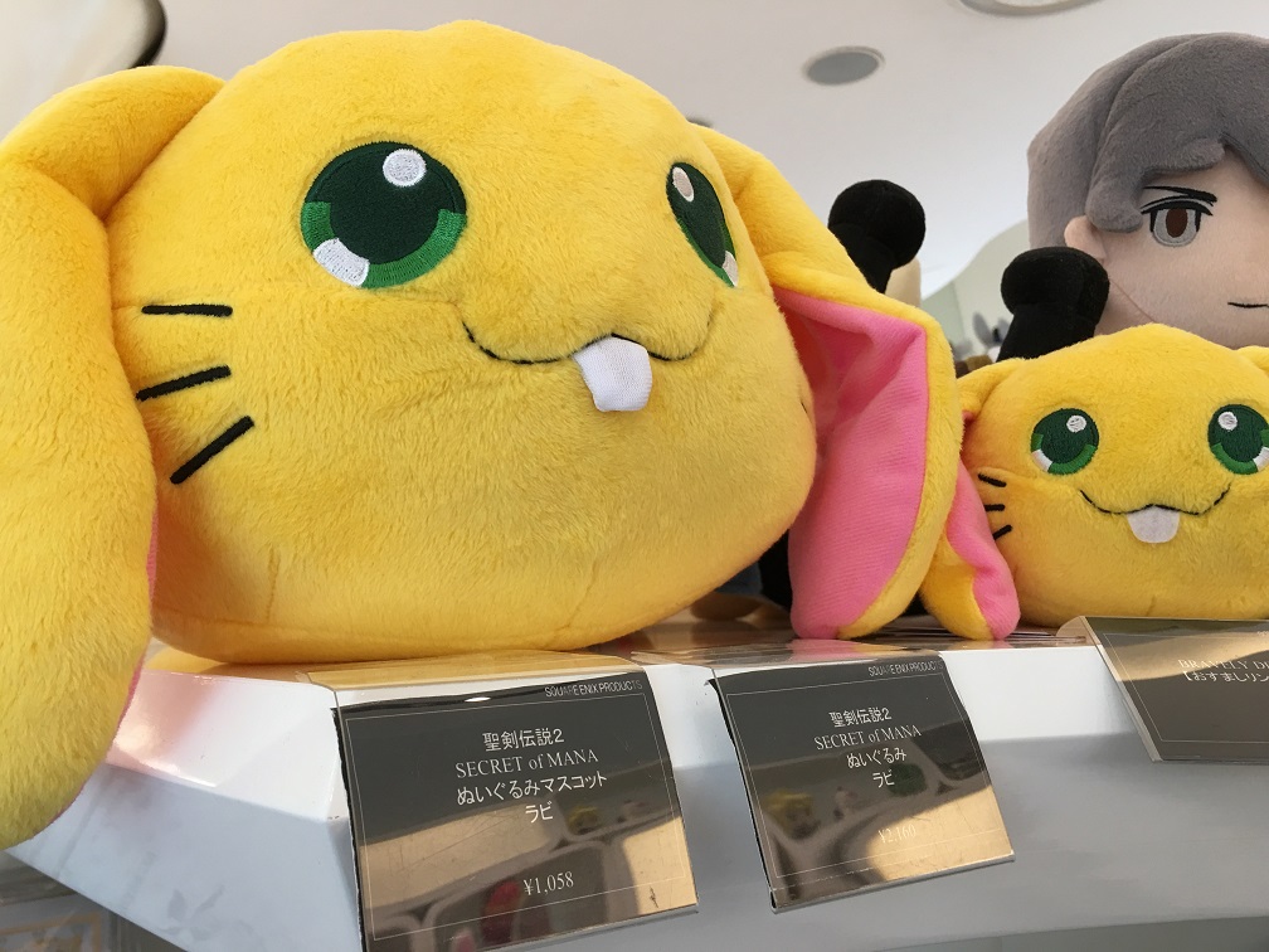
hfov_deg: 61.7
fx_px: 1063
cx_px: 634
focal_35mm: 29
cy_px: 476
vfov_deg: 48.2
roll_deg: +1.0
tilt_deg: +8.2
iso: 25
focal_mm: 4.15
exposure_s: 1/15
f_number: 2.2
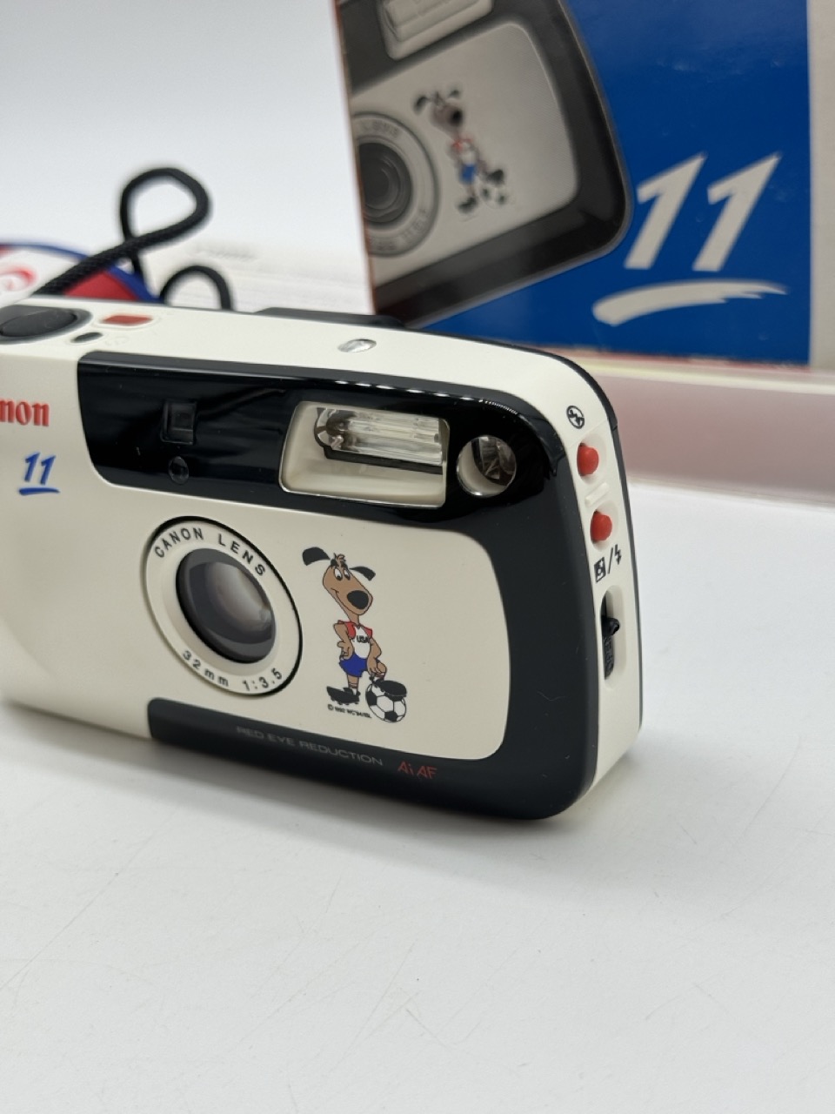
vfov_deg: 39.7
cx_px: 418
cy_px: 557
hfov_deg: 30.3
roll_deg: +8.7
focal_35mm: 48
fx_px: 1544
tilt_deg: -25.4
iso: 64
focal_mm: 6.76
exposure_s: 1/477
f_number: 1.78
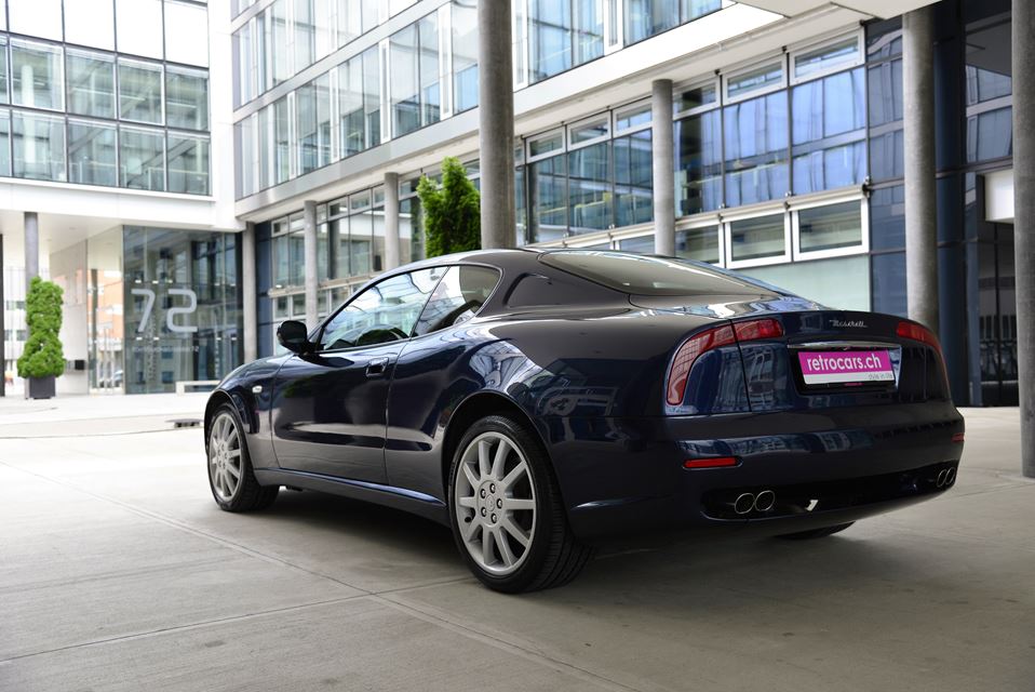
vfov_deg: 38.9
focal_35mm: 34
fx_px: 978
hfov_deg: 55.8
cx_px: 518
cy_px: 346
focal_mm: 34
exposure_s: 1/100
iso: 400
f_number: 4.5
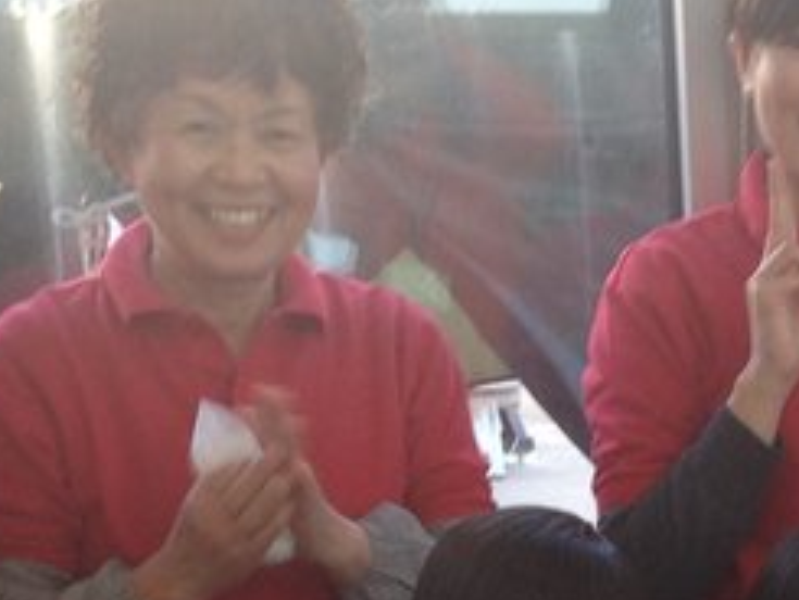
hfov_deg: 13.2
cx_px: 942
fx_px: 3372
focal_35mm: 146
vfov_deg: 9.8
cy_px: 933
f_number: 2.4
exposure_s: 1/60
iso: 64
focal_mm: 4.28
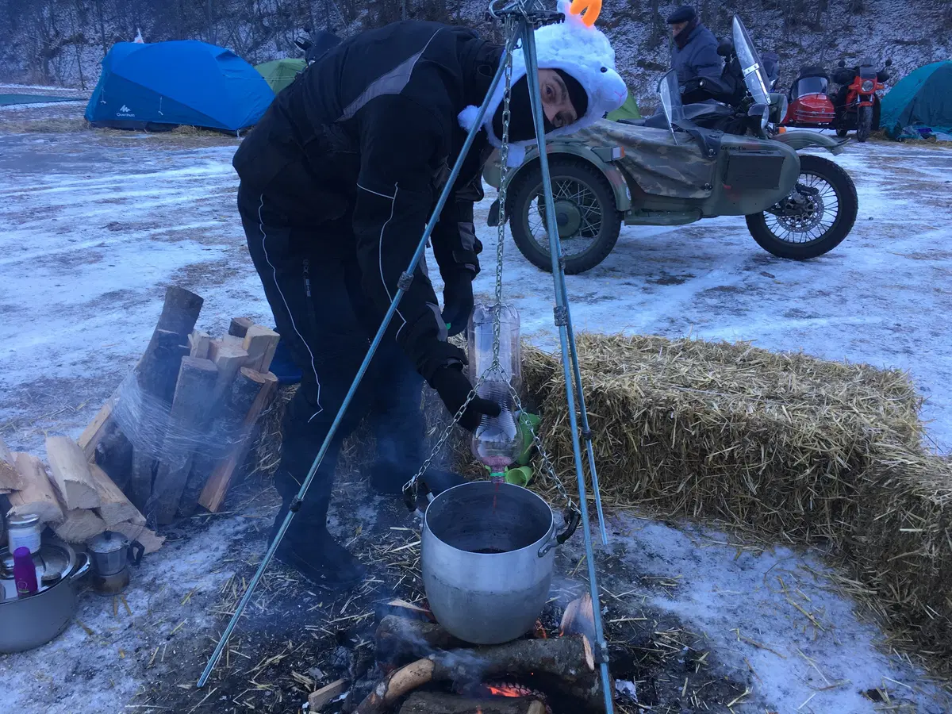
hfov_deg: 61.7
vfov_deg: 48.2
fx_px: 798
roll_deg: -1.8
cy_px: 357
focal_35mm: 29
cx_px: 476
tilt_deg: -20.4
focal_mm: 4.15
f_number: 2.2
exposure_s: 1/100
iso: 32
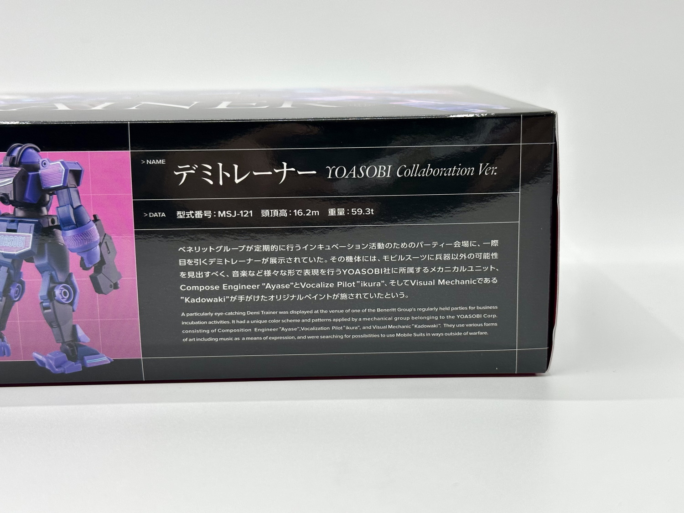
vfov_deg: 30.3
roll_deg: -0.2
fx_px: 948
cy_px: 256
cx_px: 342
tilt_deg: -10.6
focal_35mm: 48
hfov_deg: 39.7
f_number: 1.78
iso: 64
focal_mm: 6.86
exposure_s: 1/187
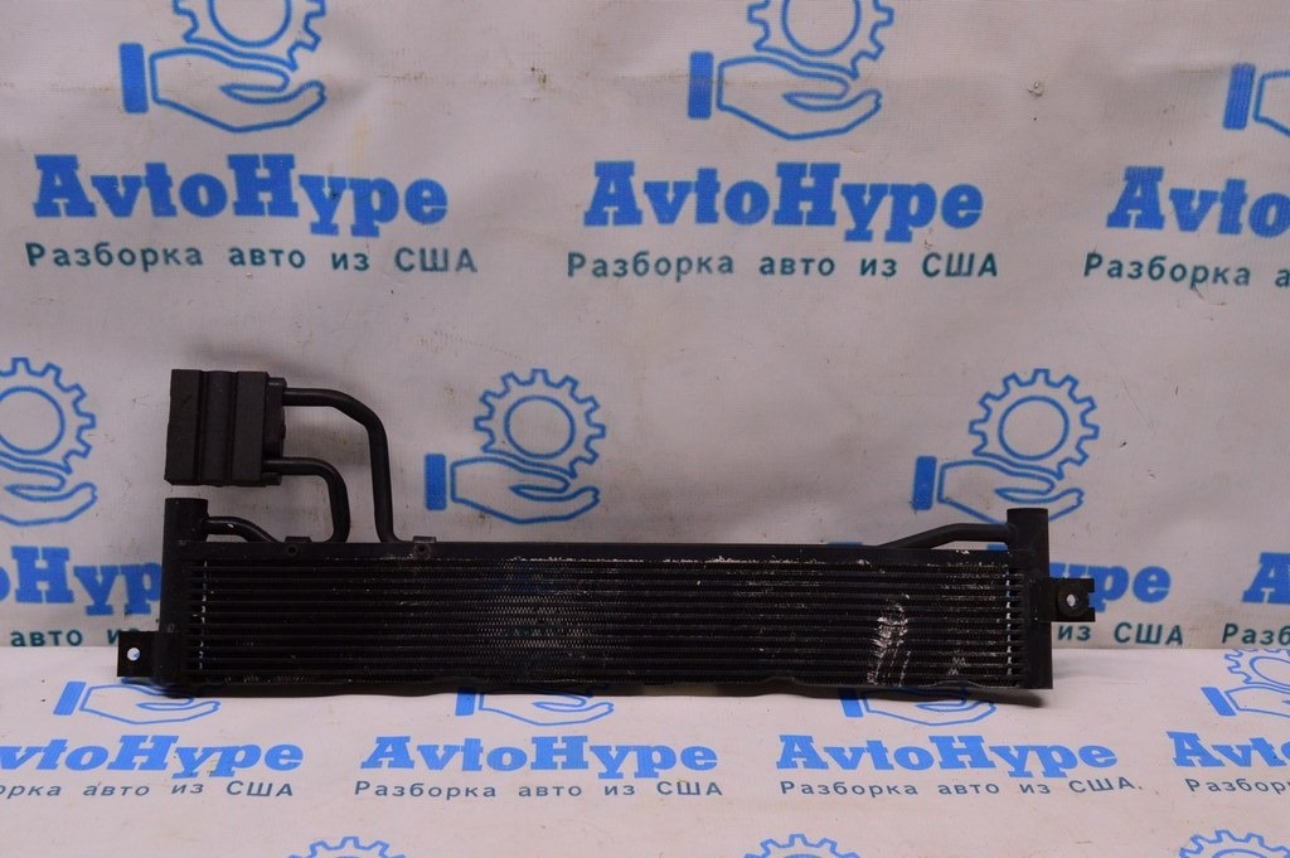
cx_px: 645
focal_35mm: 40
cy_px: 429
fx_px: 1450
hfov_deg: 48.0
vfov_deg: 33.0
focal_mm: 27
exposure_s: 1/125
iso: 1600
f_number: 8
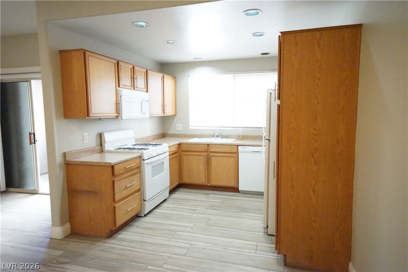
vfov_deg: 53.1
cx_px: 204
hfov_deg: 73.7
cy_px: 136
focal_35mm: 24
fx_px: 272
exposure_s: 1/250
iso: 25600
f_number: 6.3
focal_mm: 24
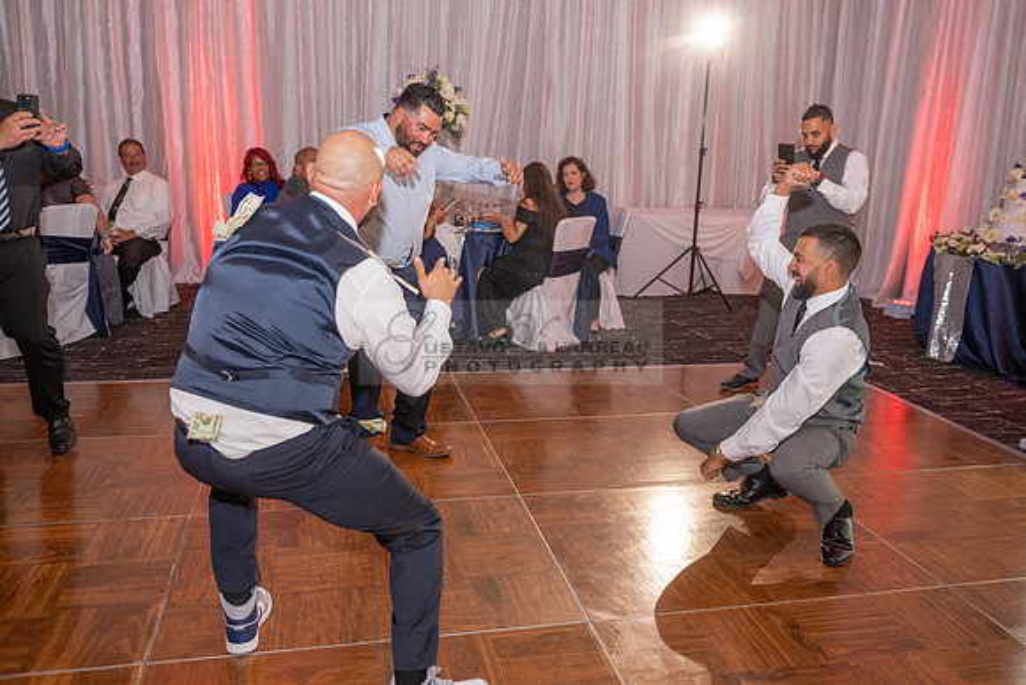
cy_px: 342
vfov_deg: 42.3
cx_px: 513
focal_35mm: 31
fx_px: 884
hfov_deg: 60.3
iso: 1600
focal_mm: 31
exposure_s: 1/160
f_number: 3.5
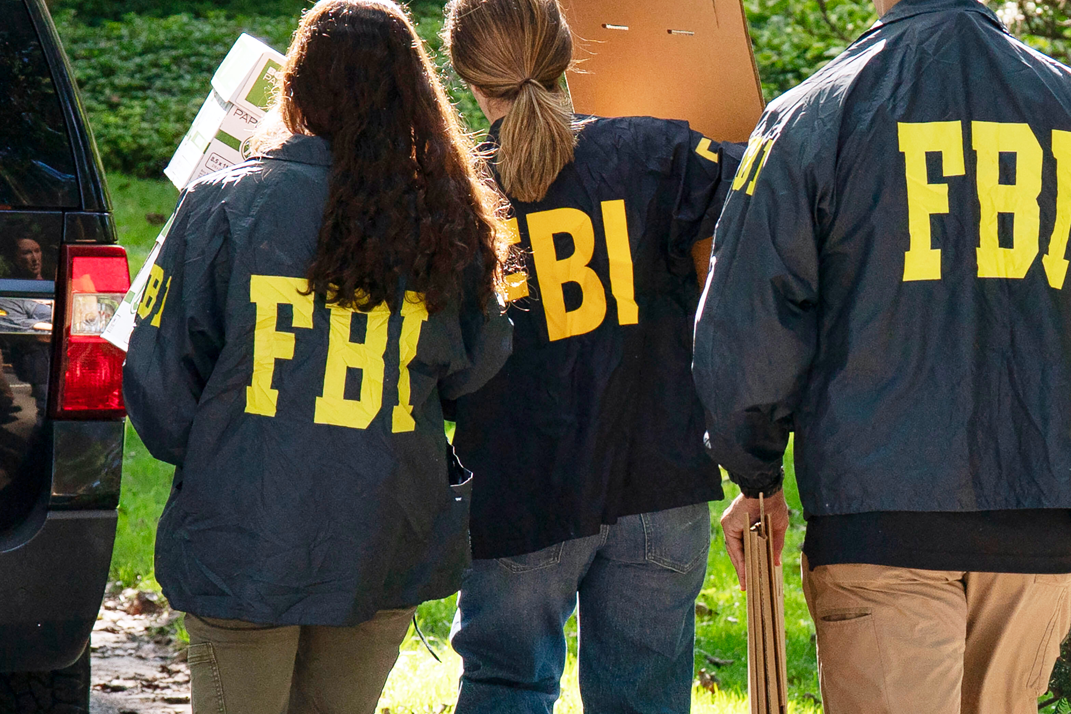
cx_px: 768
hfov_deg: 15.3
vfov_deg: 10.2
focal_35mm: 134
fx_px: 3987
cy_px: 495
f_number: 5.6
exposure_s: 1/640
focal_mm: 70
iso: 400
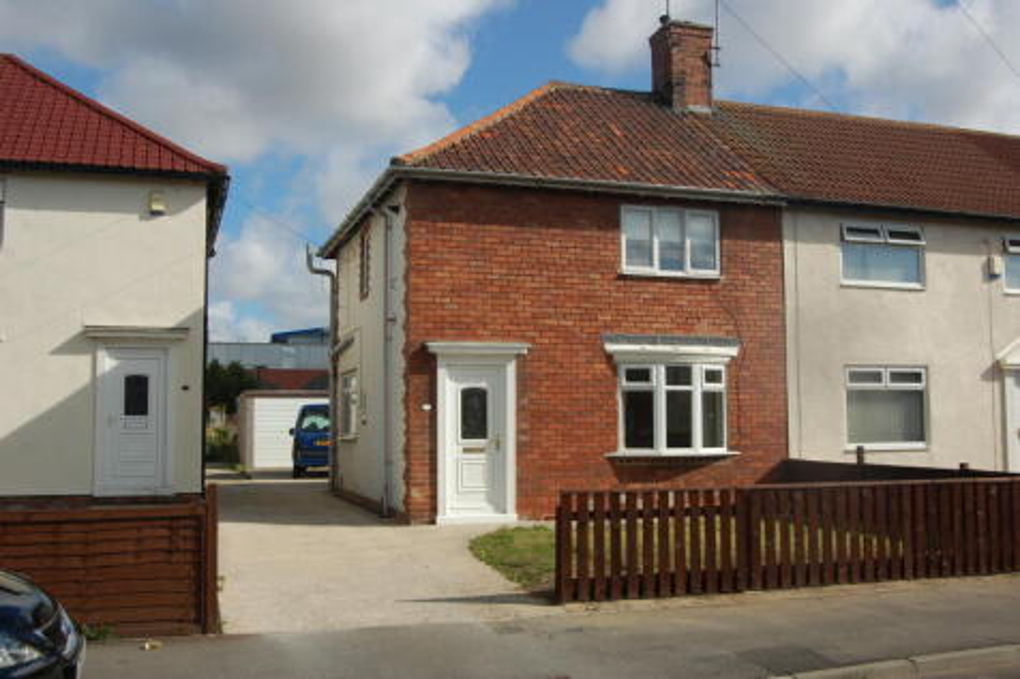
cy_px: 340
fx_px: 1020
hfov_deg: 53.1
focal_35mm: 36
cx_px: 510
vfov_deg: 36.8
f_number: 9
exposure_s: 1/320
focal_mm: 24
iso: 200
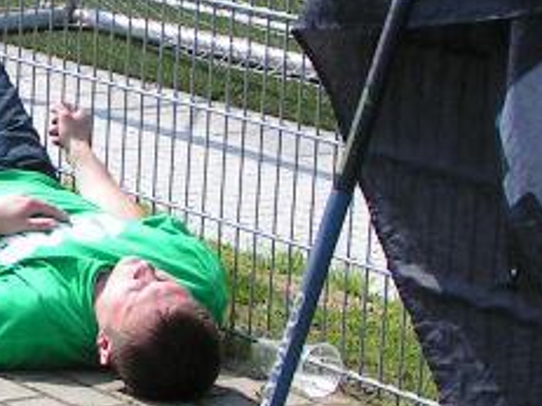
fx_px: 2660
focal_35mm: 170
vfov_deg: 8.7
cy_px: 73
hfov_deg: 11.3
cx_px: -218
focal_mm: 7.6
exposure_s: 1/250
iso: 50
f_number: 5.6
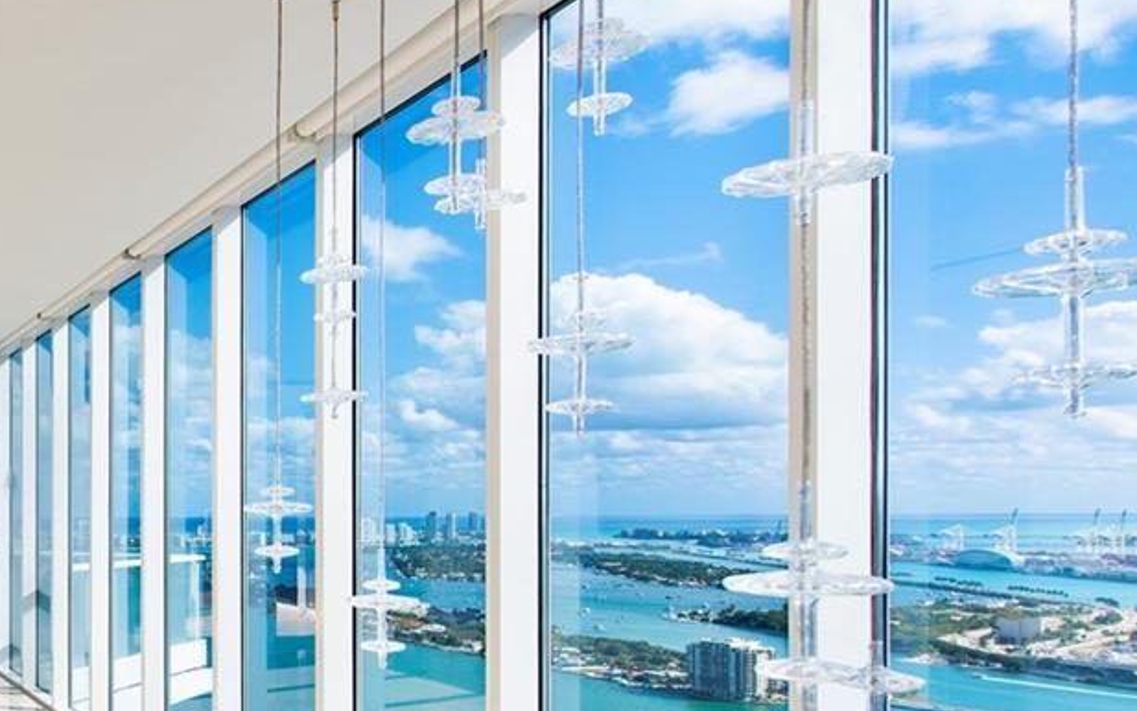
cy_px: 515
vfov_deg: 33.9
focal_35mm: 37
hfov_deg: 40.2
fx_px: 1147
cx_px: -175
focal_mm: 14
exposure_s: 1/60
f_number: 10
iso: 100
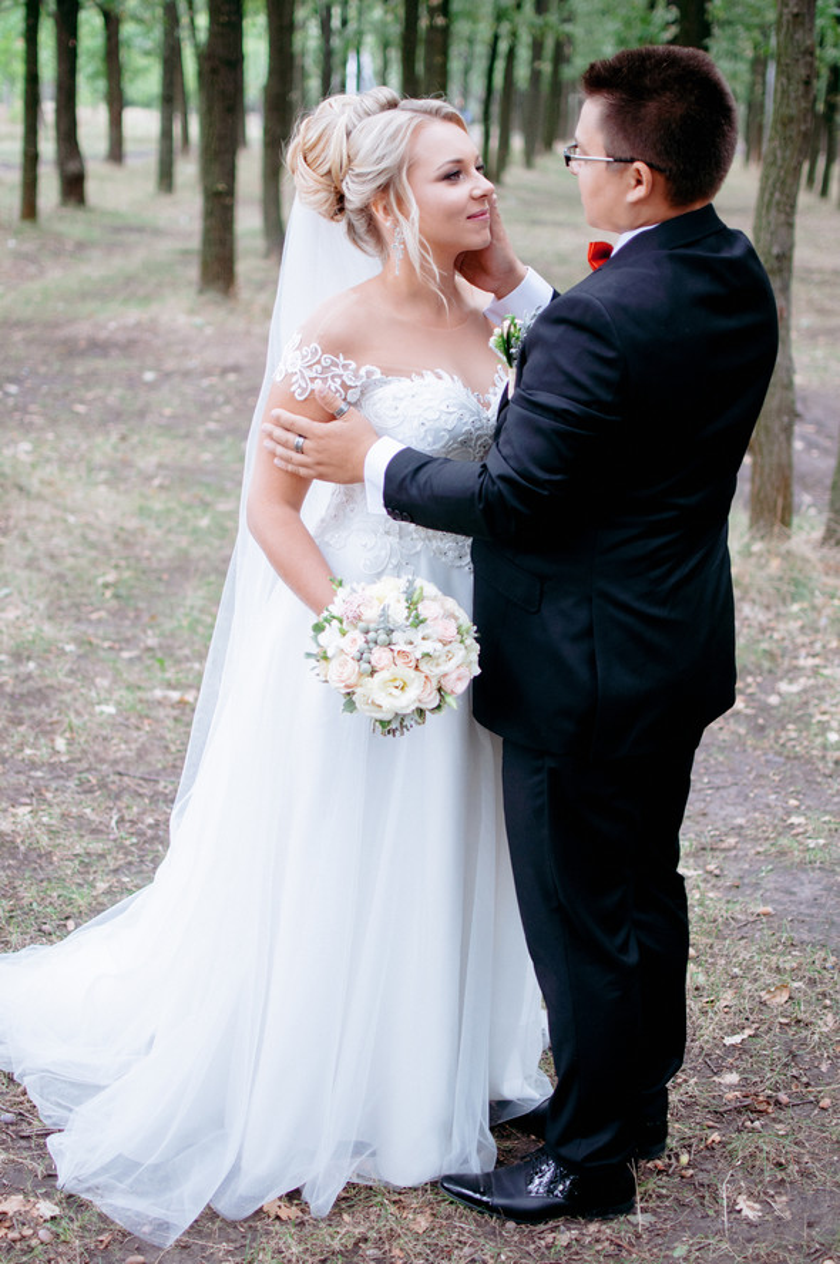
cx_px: 420
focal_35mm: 52
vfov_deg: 37.9
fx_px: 1842
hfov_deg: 25.7
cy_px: 632
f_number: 1.8
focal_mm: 35
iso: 200
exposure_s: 1/200
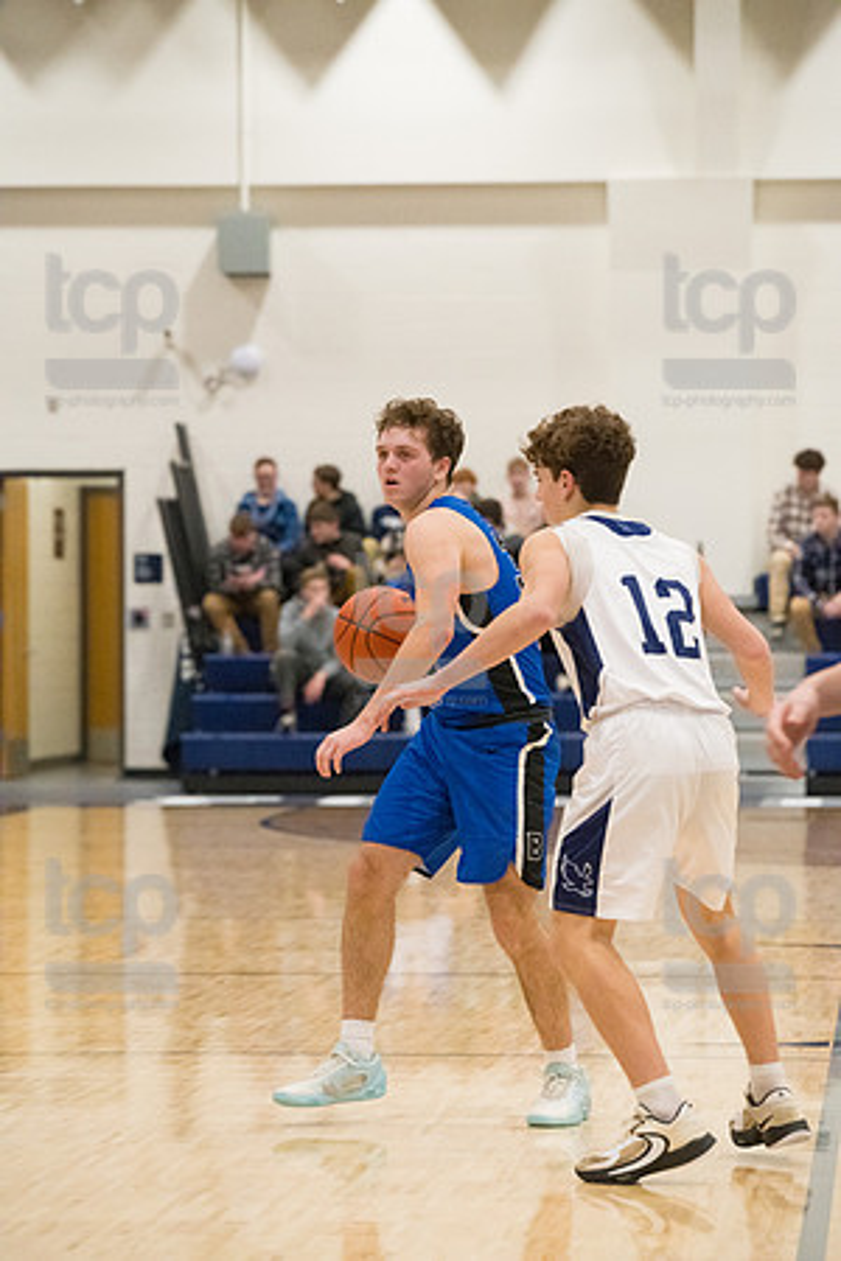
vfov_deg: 14.2
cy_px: 630
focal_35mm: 145
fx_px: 5081
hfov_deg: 9.5
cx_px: 420
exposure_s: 1/1600
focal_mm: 145
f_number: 4.5
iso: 8000
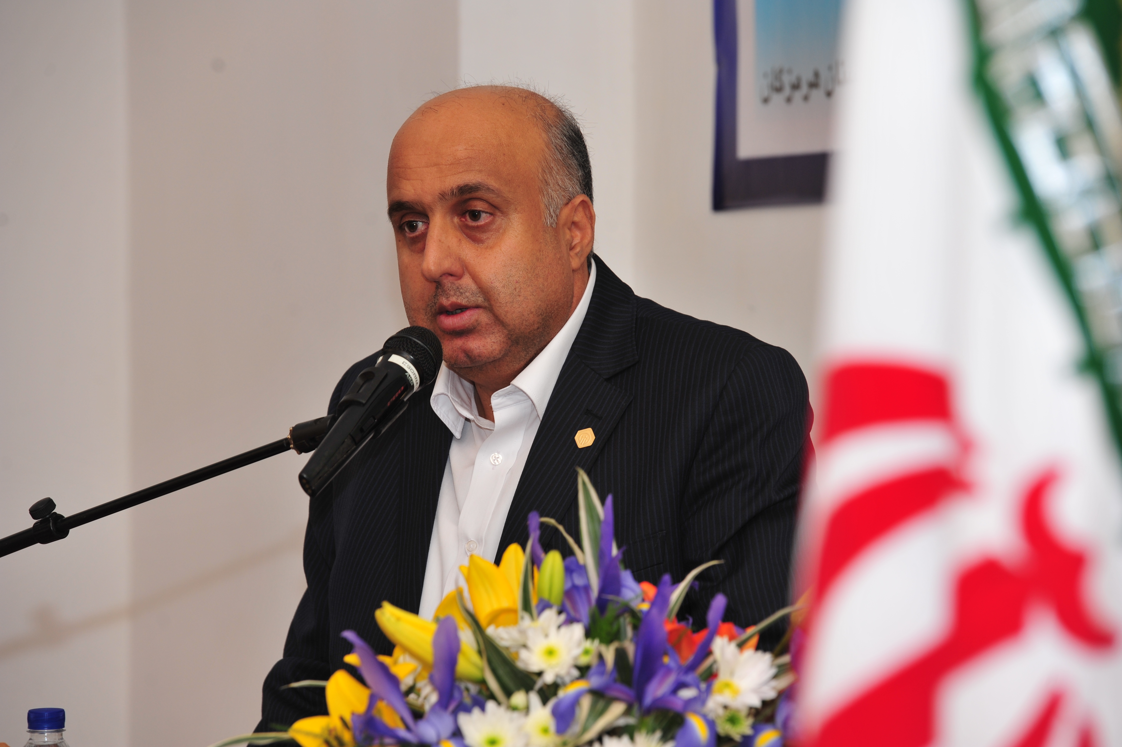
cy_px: 374
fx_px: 5606
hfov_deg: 11.4
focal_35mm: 180
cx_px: 561
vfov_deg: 7.6
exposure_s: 1/60
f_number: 5.6
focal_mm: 180
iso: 400
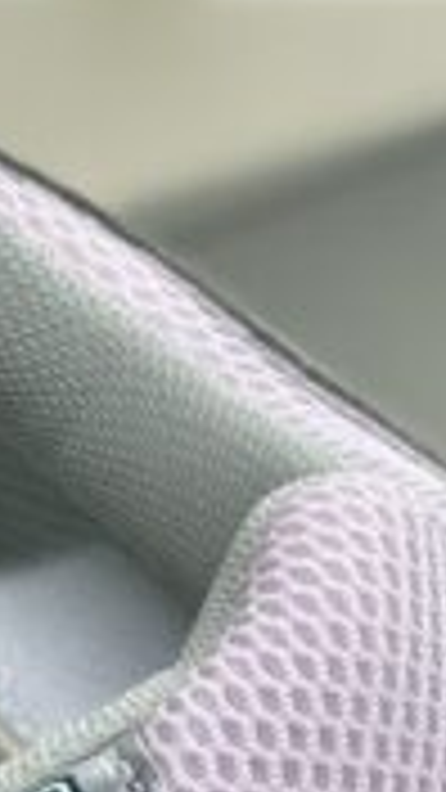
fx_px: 5845
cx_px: 586
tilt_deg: -53.8
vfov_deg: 7.5
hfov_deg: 4.4
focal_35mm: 278
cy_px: 1469
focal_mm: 6.86
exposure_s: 1/100
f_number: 1.78
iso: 64
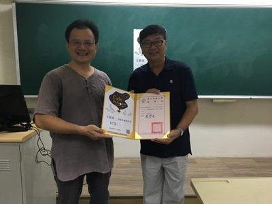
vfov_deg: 48.2
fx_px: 228
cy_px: 102
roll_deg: -0.7
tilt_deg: -7.8
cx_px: 136
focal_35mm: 29
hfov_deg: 61.7
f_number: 2.2
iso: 80
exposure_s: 1/30
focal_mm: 4.15
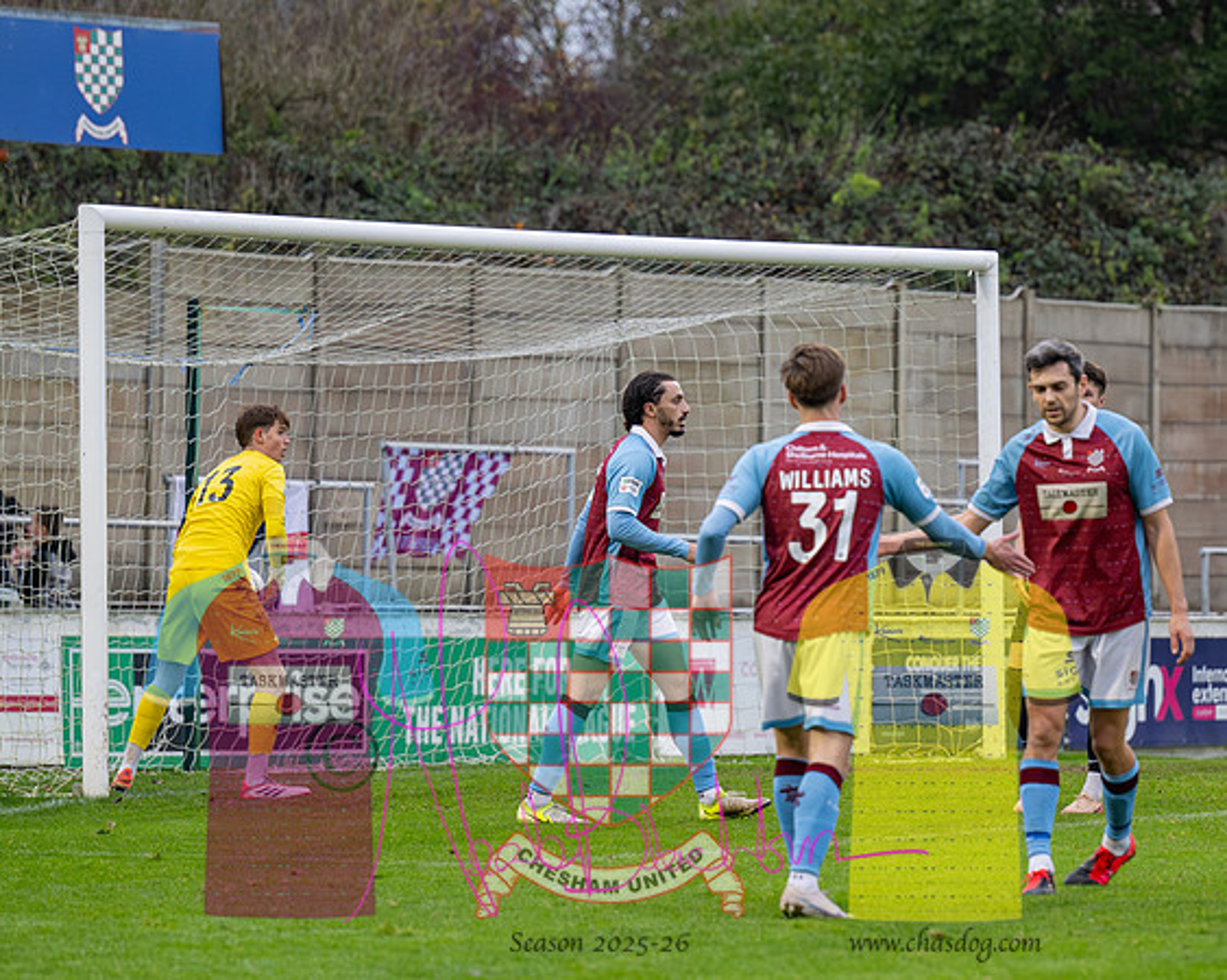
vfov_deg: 6.3
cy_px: 495
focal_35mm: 247
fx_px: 8967
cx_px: 773
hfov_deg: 7.8
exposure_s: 1/1250
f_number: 2.8
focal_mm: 135
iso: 2000
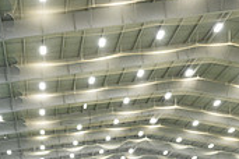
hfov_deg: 22.8
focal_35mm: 89
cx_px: 76
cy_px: 248
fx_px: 591
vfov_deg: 14.2
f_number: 2.8
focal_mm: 24
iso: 1000
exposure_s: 1/200
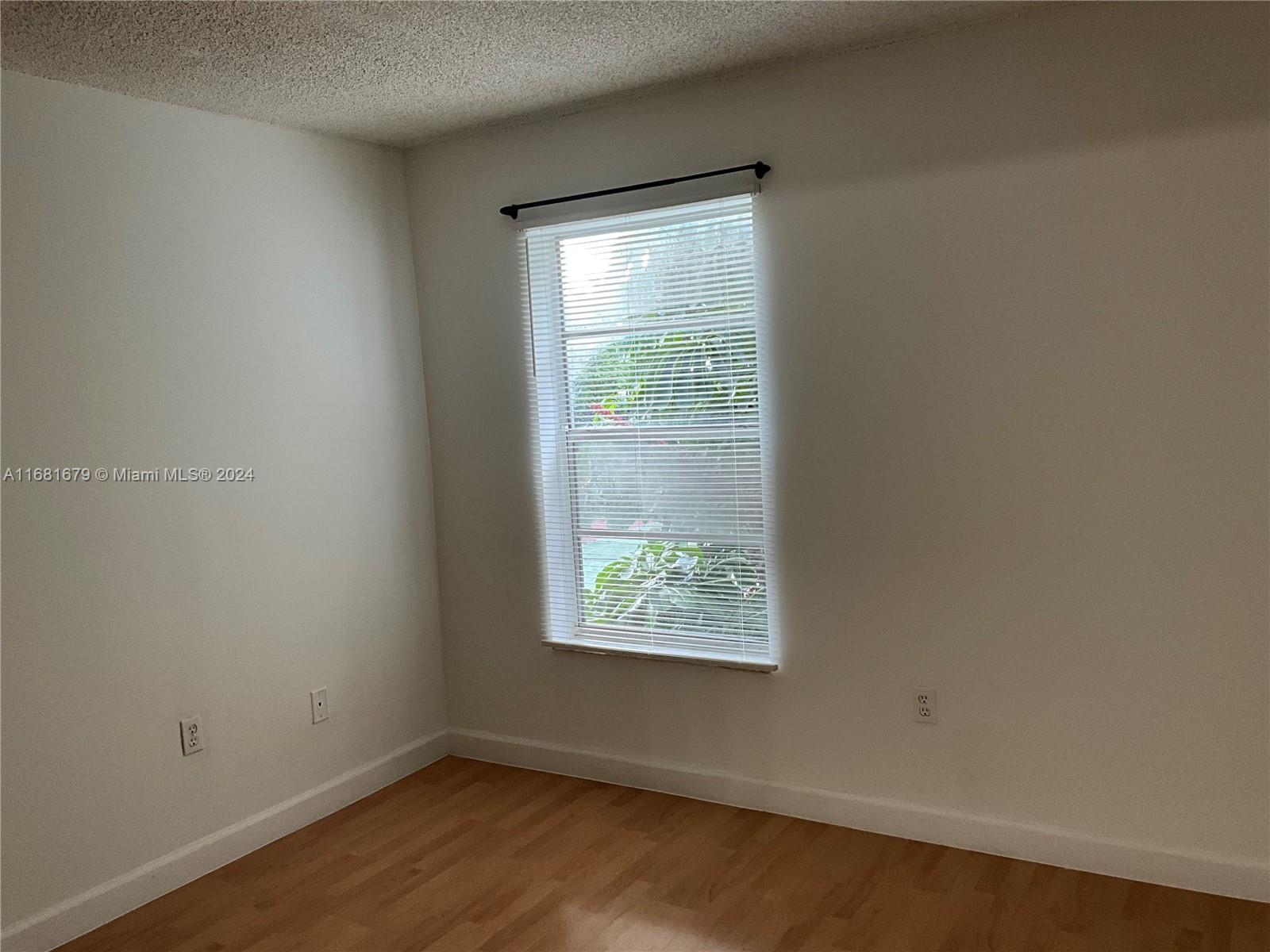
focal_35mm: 29
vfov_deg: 48.2
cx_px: 635
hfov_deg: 61.7
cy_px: 476
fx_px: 1064
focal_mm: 3
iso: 64
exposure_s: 1/64
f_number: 1.8
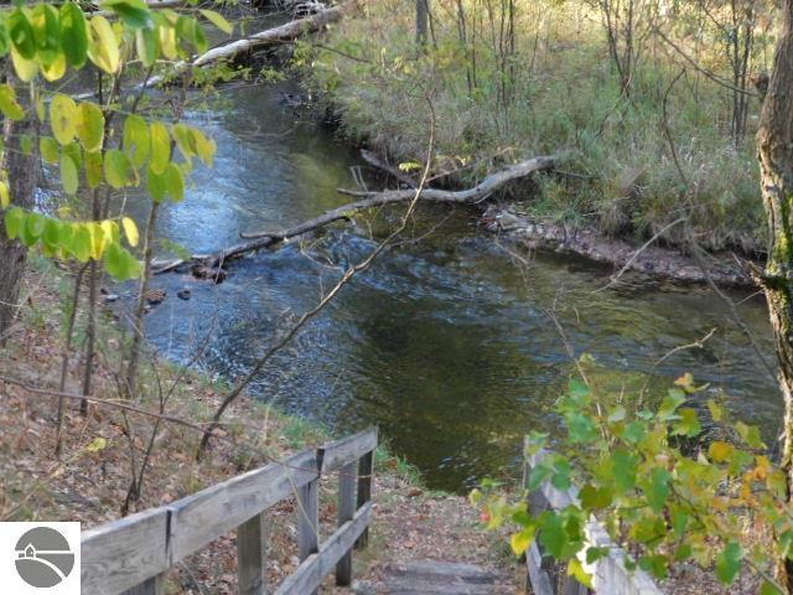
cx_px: 396
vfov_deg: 22.3
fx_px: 1512
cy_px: 298
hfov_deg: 29.4
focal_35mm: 66
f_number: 4.2
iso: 320
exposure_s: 1/30
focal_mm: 11.7
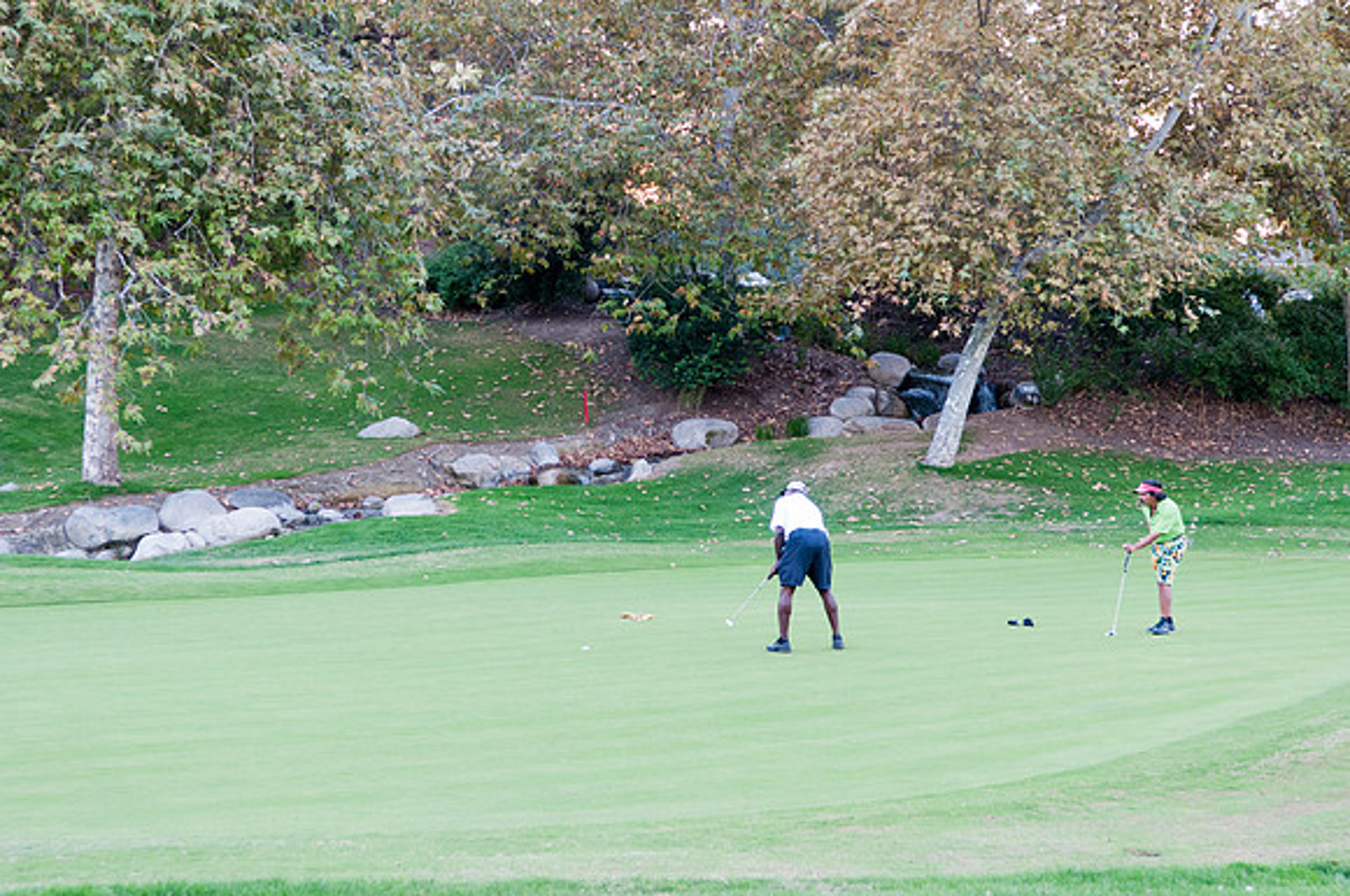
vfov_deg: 16.5
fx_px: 3089
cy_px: 448
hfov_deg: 24.6
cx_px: 675
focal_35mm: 82
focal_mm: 55
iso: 640
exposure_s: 1/80
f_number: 4.5
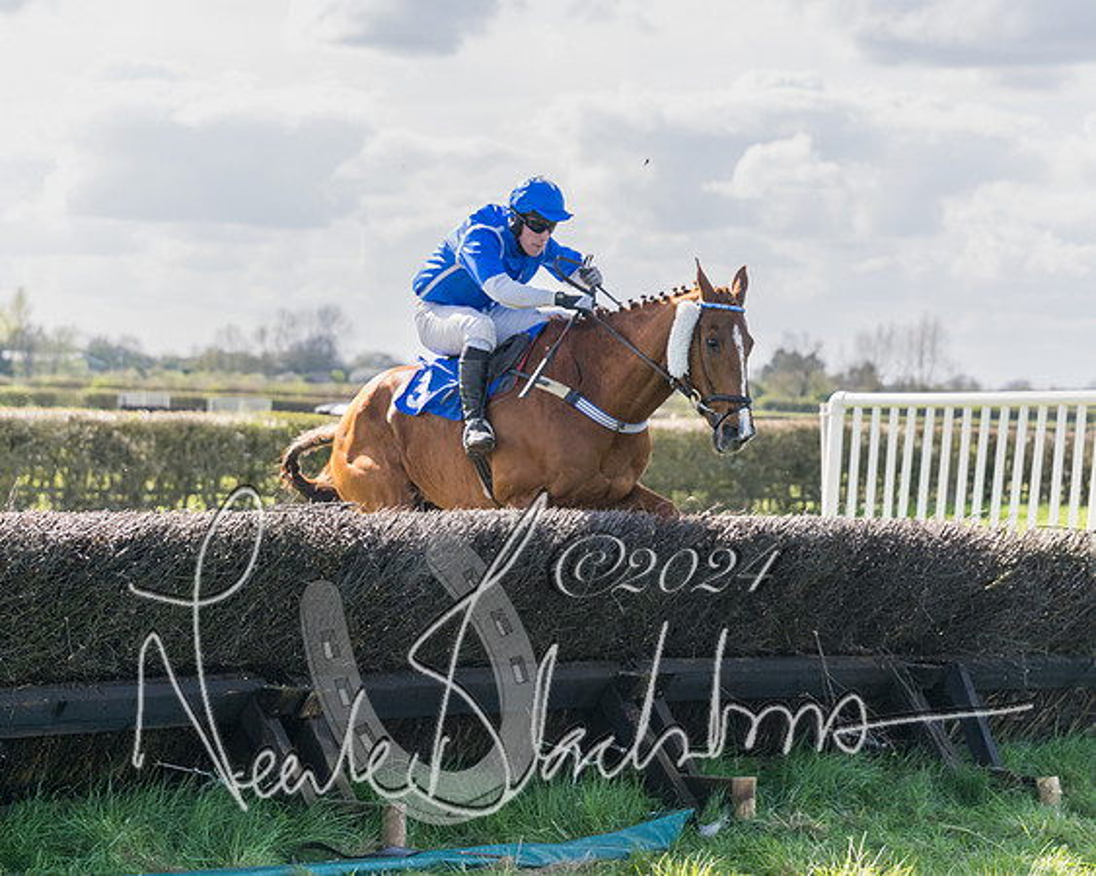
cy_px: 393
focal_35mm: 110
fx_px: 3553
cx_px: 578
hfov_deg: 17.5
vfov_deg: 14.1
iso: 400
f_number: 4
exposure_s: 1/2000
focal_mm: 77
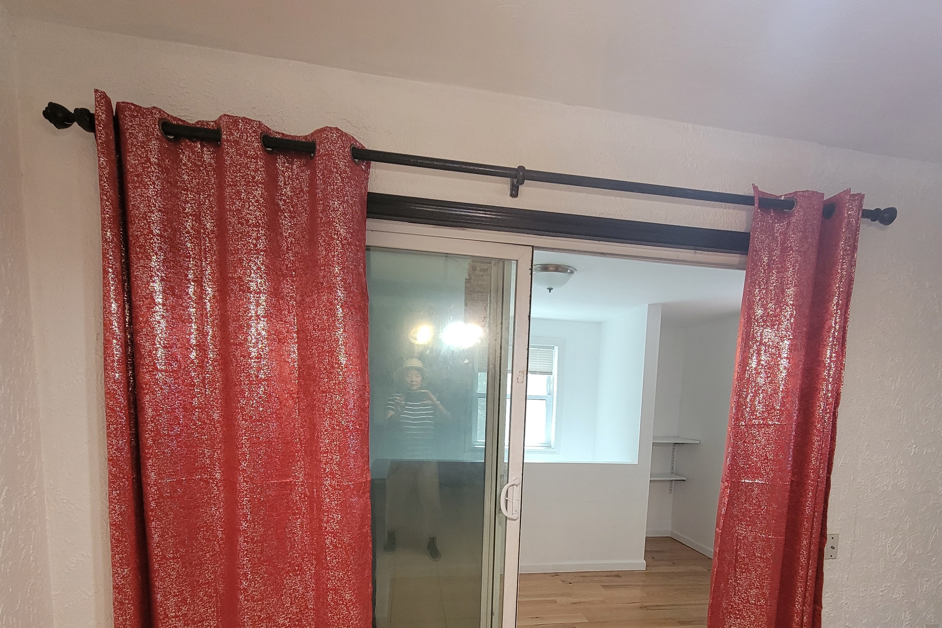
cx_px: 504
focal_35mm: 18
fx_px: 471
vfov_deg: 63.9
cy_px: 460
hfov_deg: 89.9
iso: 320
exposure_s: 1/60
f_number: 2.2
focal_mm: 2.2
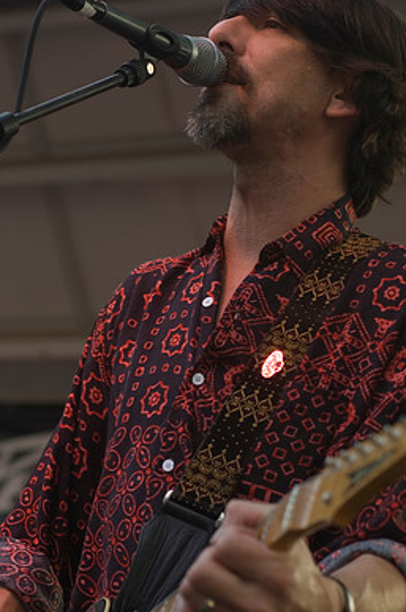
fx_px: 2069
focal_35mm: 122
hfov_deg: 11.2
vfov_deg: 16.8
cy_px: 278
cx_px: 228
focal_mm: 70
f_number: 4
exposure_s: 1/125
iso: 200
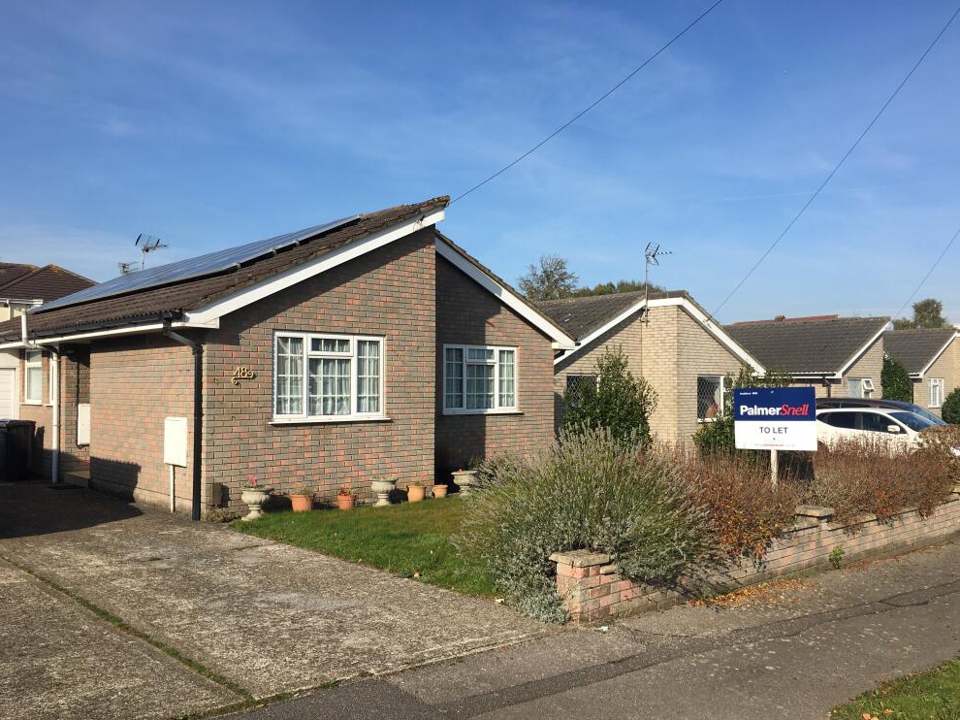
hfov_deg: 60.0
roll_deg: +0.4
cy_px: 372
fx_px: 832
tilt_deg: -0.4
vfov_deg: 46.8
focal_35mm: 30
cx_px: 492
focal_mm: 4.15
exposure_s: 1/1789
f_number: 2.2
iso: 25
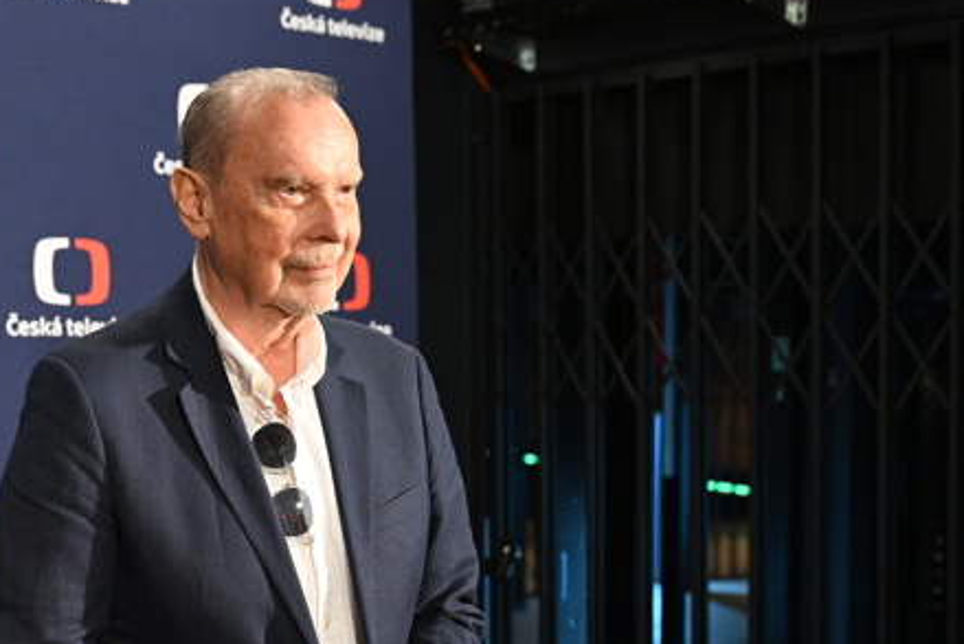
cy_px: 492
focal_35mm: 77
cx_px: 281
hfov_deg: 26.1
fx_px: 2062
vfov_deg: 17.6
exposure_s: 1/250
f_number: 4.5
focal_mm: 49
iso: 5000
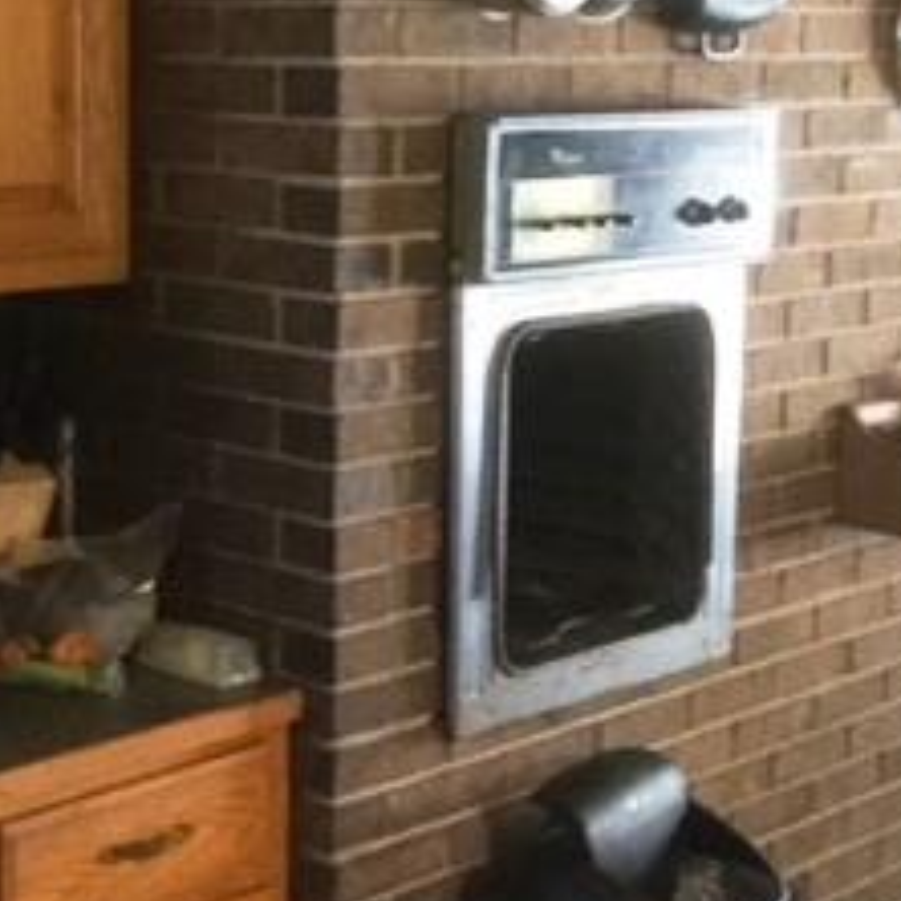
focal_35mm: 79
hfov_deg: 21.9
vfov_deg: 21.9
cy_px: 373
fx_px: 2326
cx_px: 377
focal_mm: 3.3
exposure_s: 1/15
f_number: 2.4
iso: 250
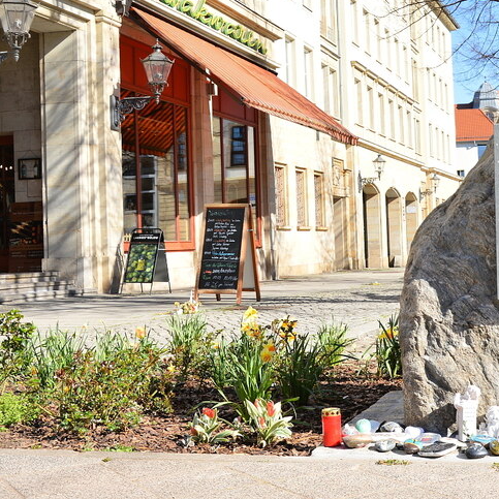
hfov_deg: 28.1
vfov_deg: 28.5
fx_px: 979
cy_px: 188
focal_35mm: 60
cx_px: 389
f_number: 5.6
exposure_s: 1/200
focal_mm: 24
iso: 100
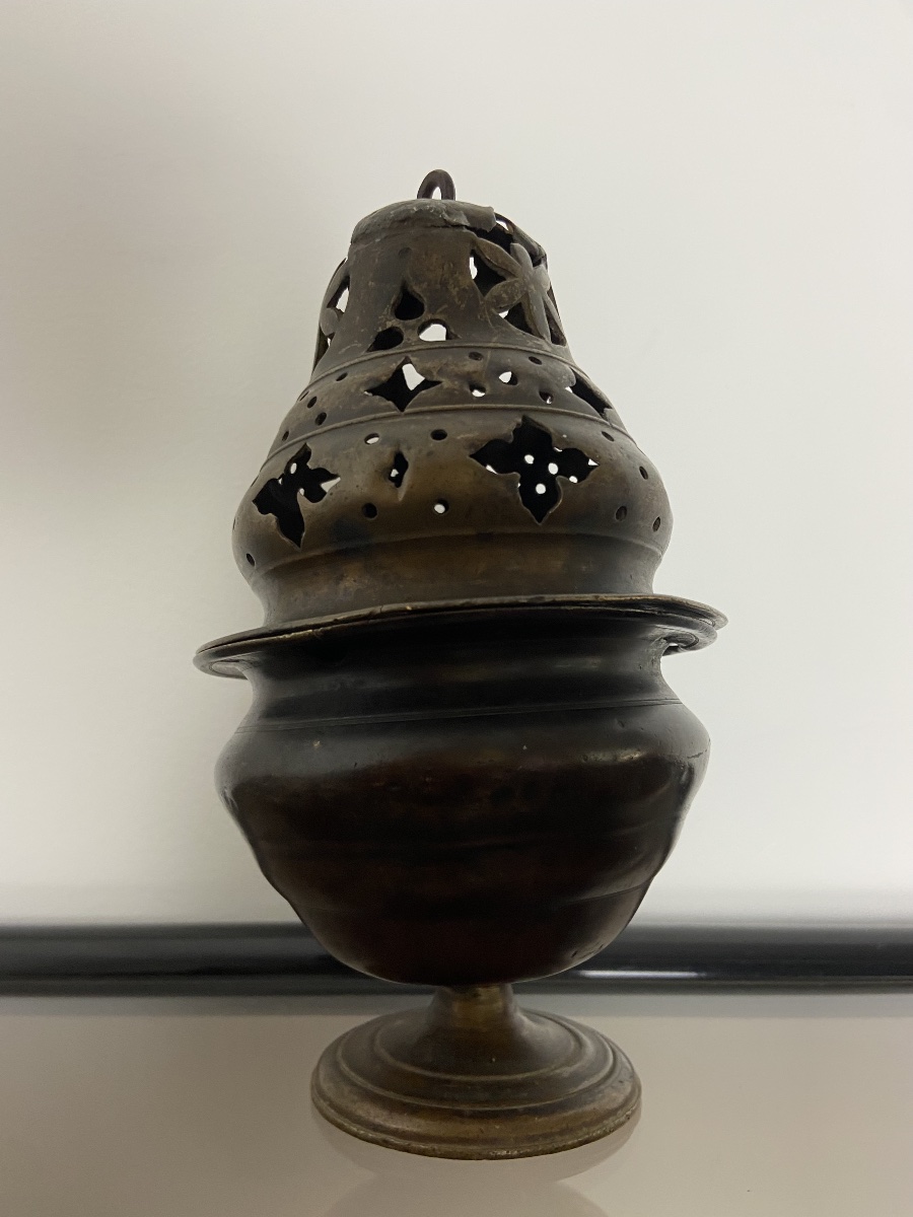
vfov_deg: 67.3
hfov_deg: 53.1
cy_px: 608
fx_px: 914
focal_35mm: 26
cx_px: 456
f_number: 1.8
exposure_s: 1/50
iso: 100
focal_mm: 4.25
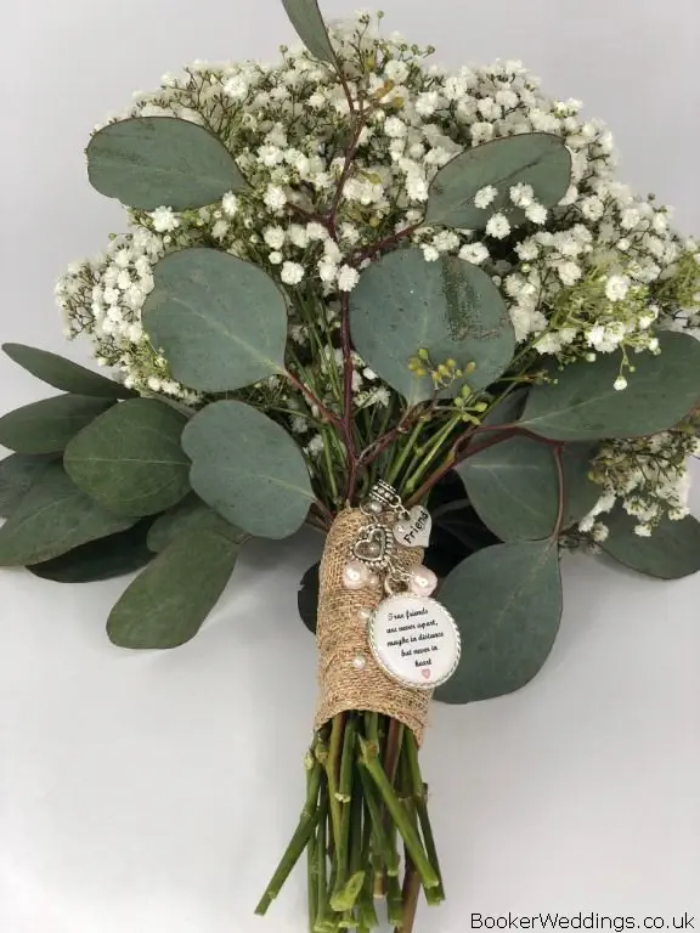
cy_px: 466
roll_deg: -4.5
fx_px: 1402
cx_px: 350
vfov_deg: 36.8
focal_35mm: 52
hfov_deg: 28.0
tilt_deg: -37.4
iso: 16
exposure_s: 1/100
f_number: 2.4
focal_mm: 6
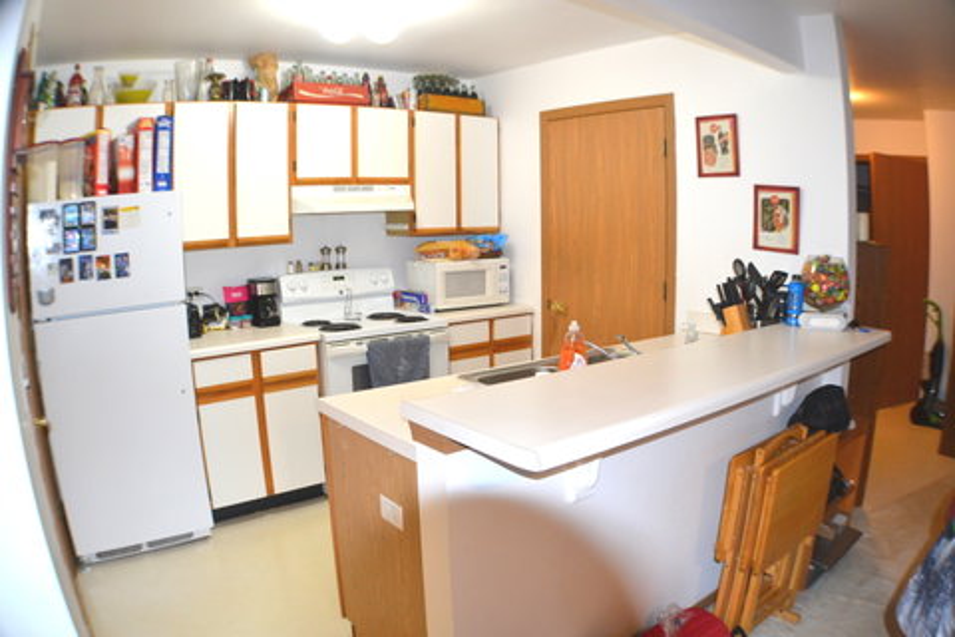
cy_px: 318
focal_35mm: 34
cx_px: 478
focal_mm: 23
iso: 1000
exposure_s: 1/60
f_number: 3.8
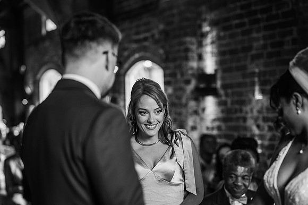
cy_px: 102
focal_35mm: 85
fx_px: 727
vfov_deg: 16.1
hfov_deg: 23.9
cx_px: 154
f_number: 2.5
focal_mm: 85
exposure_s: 1/200
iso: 900
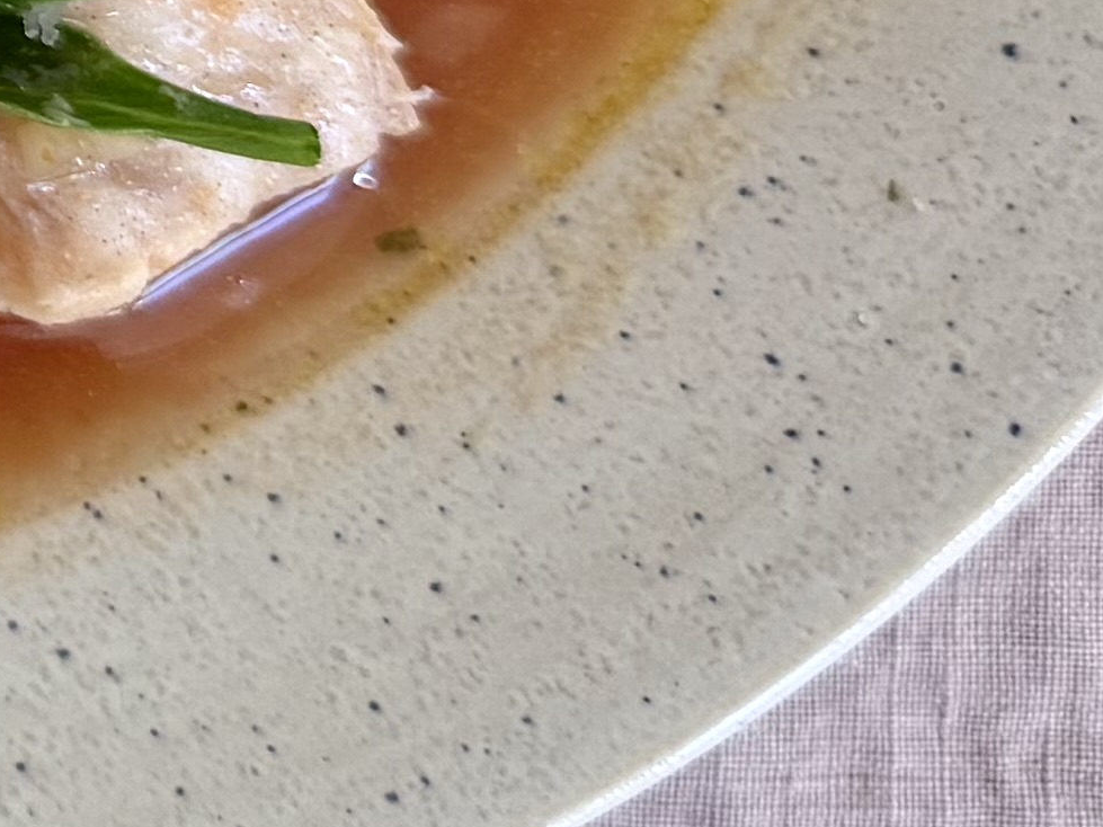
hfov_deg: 11.9
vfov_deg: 9.9
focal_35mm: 140
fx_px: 4460
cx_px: -1391
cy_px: -817
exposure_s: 1/121
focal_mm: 6.76
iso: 100
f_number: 1.78
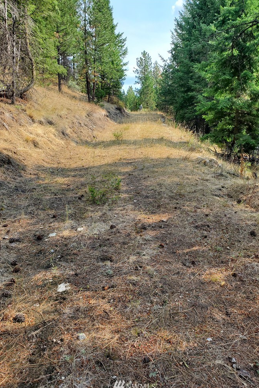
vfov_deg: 65.5
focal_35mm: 28
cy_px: 199
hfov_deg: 46.4
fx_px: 302
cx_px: 135
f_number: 2.4
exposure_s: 1/489
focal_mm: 4.3
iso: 50
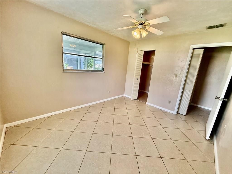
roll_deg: -5.2
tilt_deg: -13.0
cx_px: 116
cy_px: 87
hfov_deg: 102.1
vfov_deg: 85.7
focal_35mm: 14
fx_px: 94
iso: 200
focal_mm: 2.22
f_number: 2.2
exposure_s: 1/120
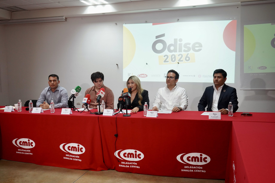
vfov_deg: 38.9
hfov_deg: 55.8
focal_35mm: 34
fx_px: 260
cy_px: 92
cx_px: 138
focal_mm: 34
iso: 3200
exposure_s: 1/25
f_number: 13
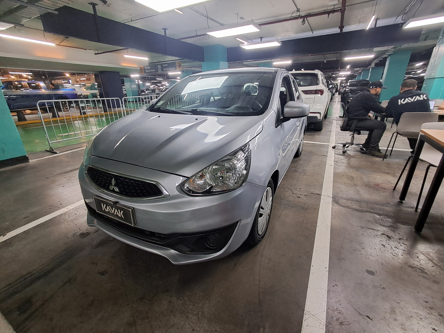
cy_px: 166
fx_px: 205
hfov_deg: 94.5
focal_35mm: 16
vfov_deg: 78.1
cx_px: 222
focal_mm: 1.64
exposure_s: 1/50
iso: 250
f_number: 2.2
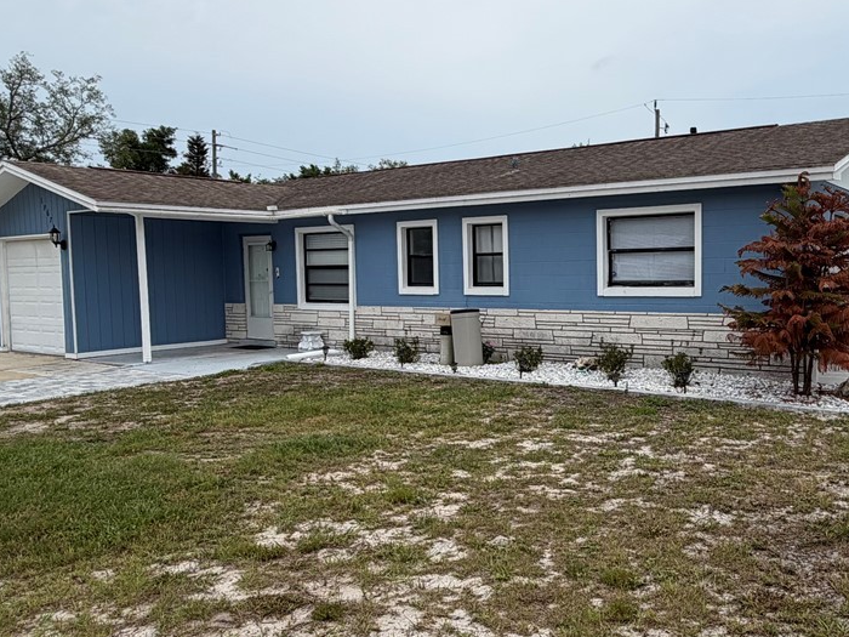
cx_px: 559
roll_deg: +0.7
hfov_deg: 55.7
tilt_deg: -4.6
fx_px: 785
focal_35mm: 32
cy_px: 332
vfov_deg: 44.1
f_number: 2.2
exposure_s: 1/1368
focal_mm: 2.22
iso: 20
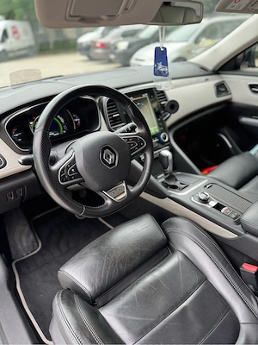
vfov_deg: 71.6
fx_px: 239
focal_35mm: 24
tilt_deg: -29.2
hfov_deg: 56.8
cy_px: 172
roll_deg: +3.9
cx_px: 129
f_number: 1.78
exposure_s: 1/121
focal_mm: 6.76
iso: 125
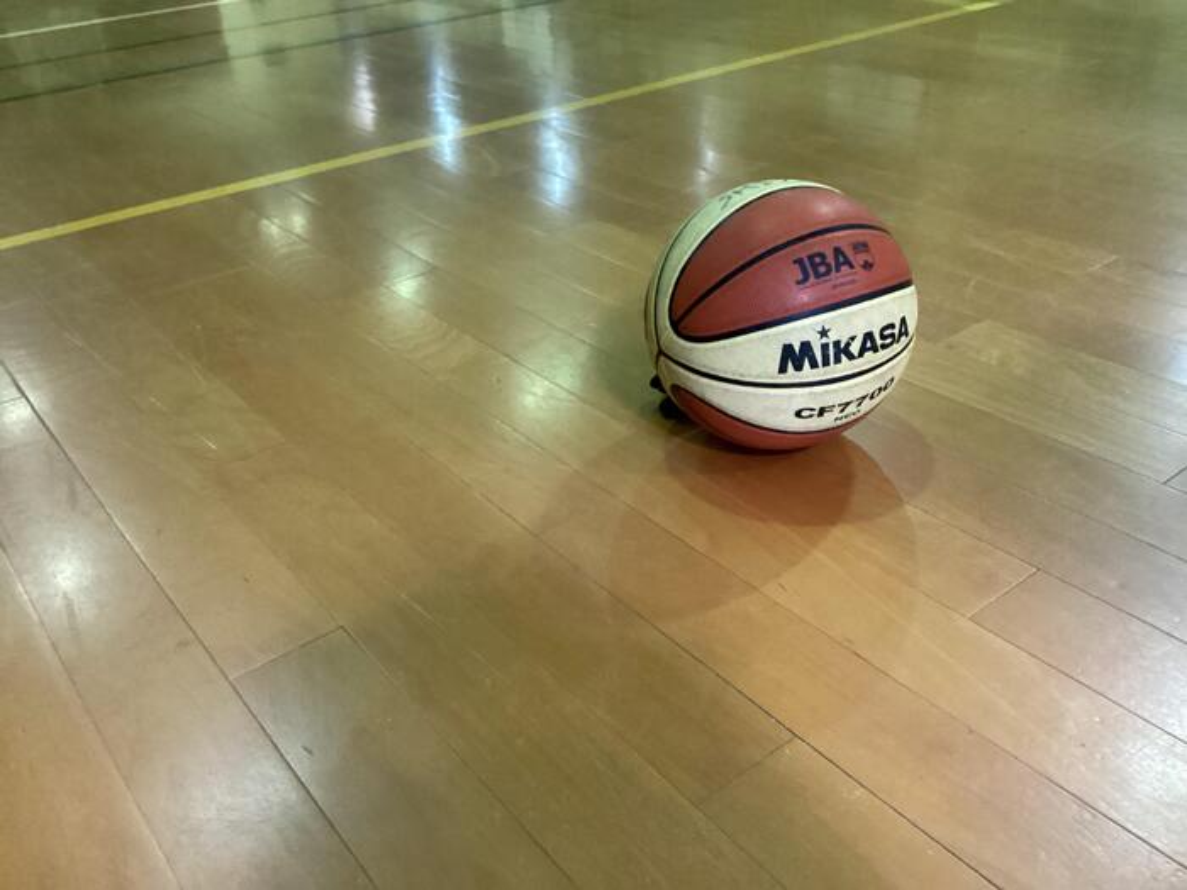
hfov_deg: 58.4
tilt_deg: -31.0
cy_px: 445
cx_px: 594
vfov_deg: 45.4
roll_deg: +5.6
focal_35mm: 31
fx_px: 1063
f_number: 2.4
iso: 640
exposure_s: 1/30
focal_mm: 3.3
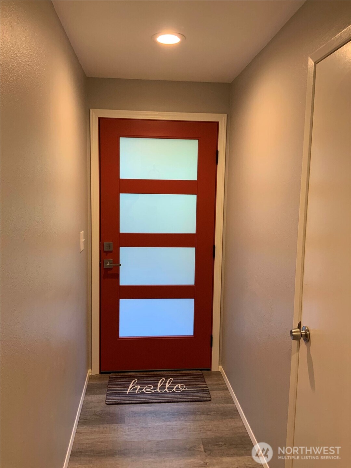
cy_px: 234
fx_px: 392
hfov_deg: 48.2
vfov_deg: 61.7
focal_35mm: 29
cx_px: 176
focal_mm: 3
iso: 125
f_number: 1.8
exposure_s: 1/60
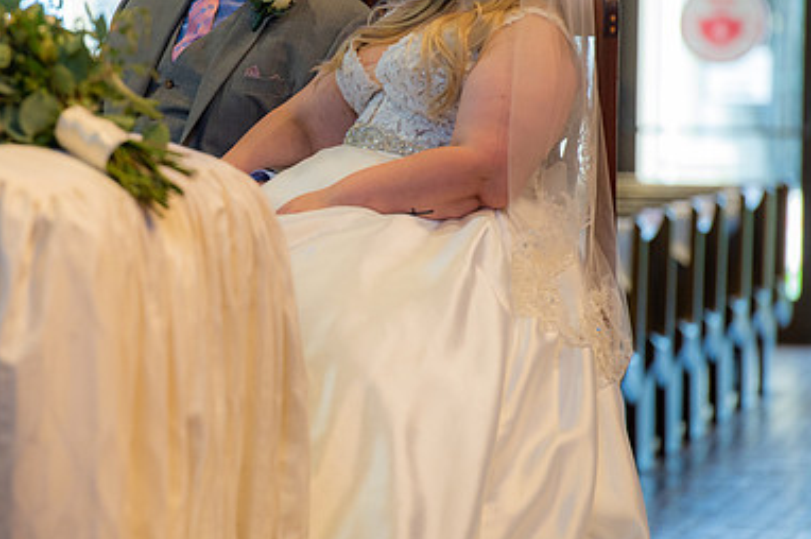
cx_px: 278
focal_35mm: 304
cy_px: 172
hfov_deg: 6.8
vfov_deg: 4.5
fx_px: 6842
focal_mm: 200
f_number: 4.5
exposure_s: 1/125
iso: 1250
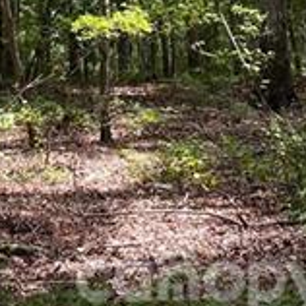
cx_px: -50
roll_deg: +0.0
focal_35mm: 112
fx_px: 1120
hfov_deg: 15.1
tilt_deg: +22.4
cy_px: -391
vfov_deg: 12.6
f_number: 1.8
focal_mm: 4.25
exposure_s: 1/188
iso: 32
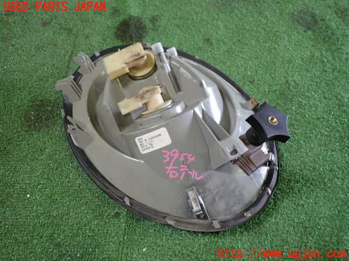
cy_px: 130
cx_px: 174
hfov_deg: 60.0
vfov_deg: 46.8
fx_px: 302
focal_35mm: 30
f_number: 2.3
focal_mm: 5.4
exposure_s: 1/30
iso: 250
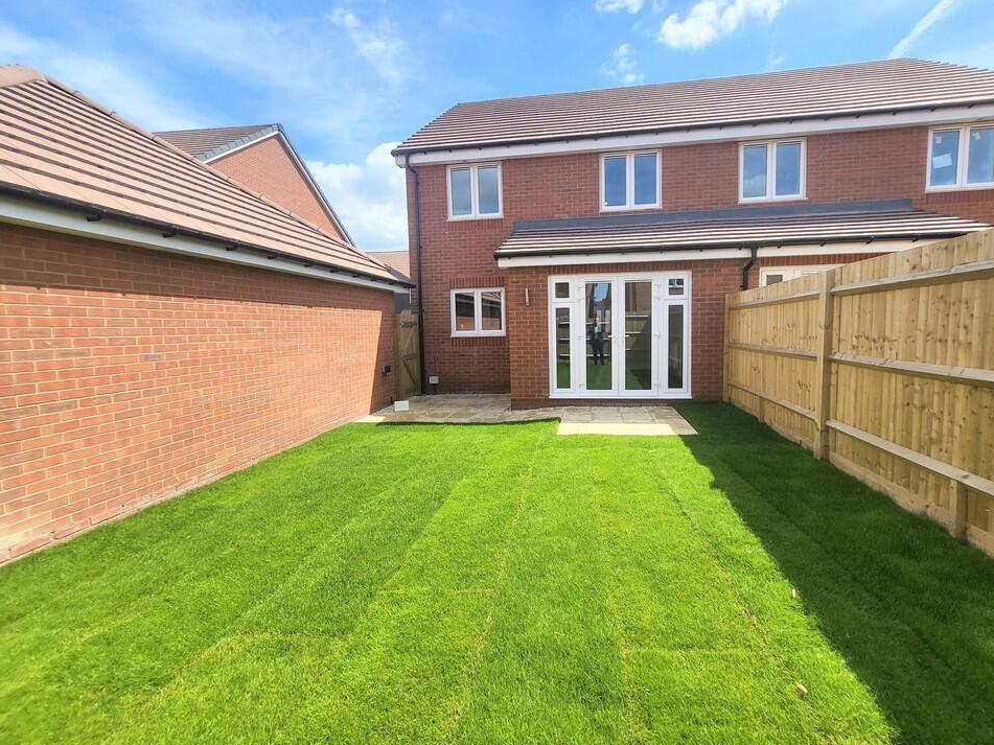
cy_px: 366
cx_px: 534
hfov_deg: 101.9
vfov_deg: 85.7
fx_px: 402
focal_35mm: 14
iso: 32
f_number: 2.2
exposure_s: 1/736
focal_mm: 1.74
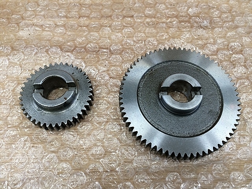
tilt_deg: -64.8
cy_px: 94
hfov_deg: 61.7
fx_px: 211
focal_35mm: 29
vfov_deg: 48.2
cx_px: 126
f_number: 2.2
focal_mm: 4.15
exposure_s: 1/30
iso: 80
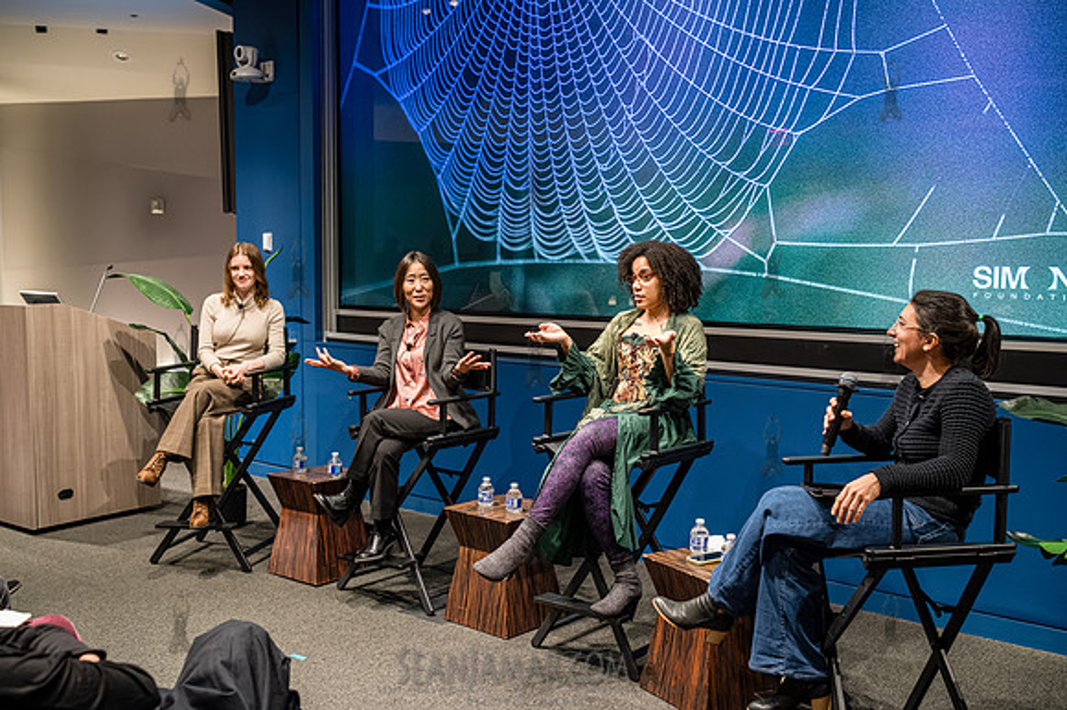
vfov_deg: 37.5
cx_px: 534
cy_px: 355
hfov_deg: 54.1
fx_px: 1046
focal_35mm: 35
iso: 5000
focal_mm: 35
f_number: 3.5
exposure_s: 1/160
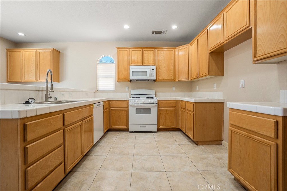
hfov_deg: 100.4
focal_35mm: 15
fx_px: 120
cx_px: 144
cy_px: 96
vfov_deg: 77.3
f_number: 8
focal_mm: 10
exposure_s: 1/30
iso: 400
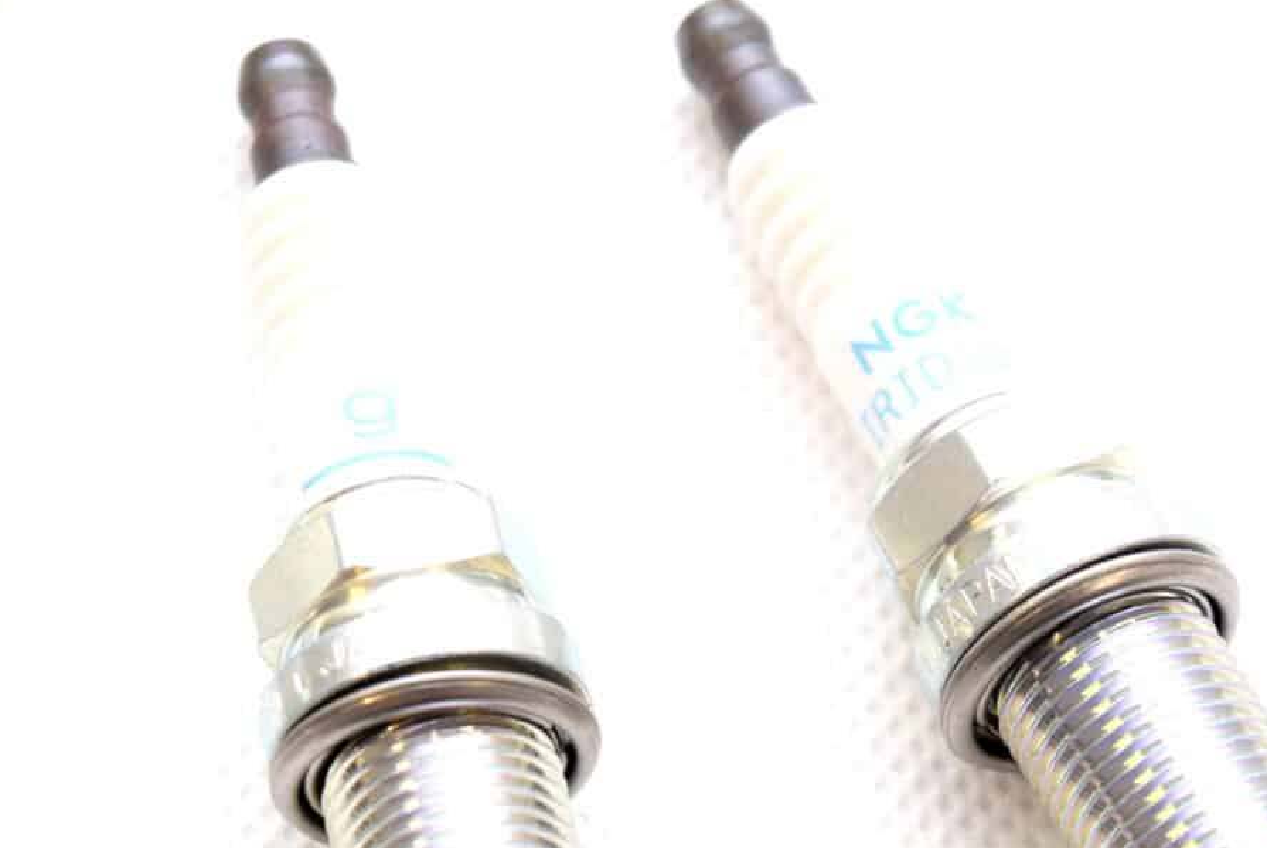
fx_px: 4857
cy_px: 517
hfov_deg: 14.9
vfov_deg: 10.0
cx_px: 507
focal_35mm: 138
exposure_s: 1/200
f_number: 7.1
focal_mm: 55
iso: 400
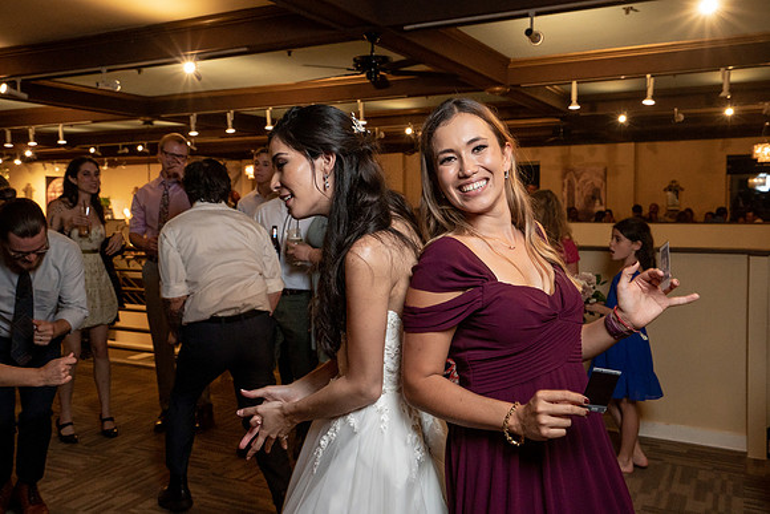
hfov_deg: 54.3
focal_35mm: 35
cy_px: 236
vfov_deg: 37.8
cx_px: 354
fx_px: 749
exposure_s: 1/200
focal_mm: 32
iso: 2000
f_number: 5.6
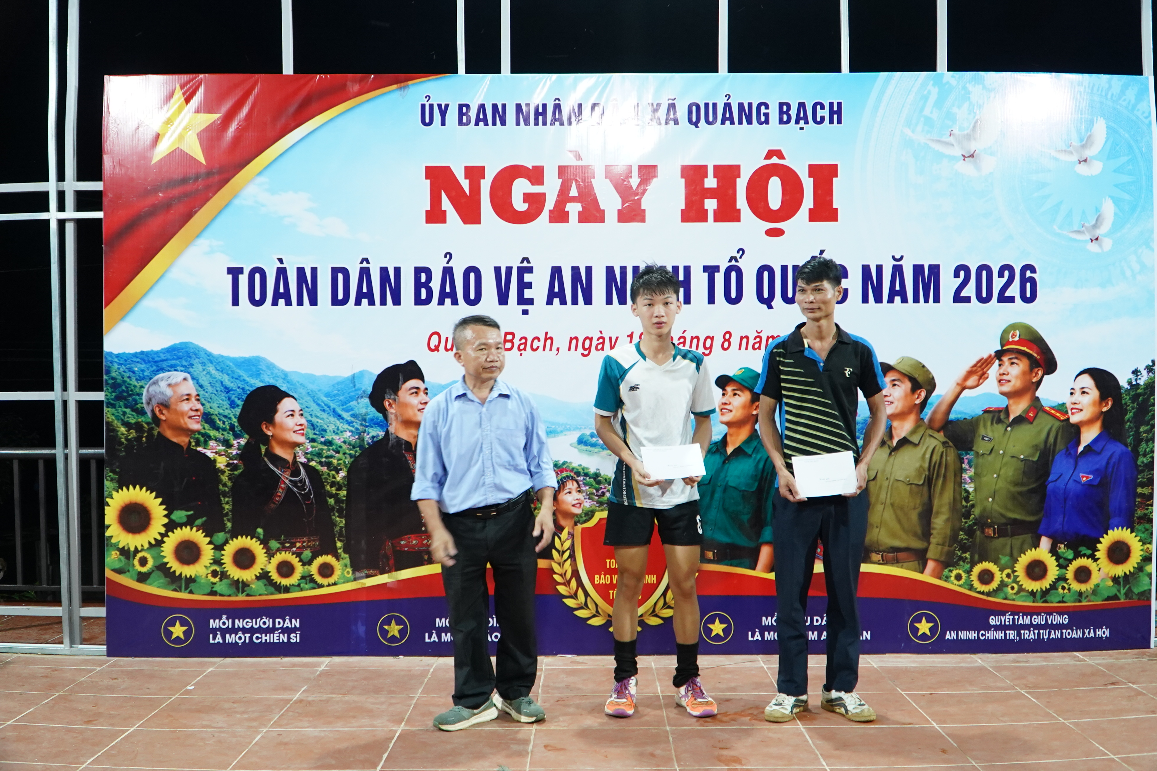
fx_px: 1093
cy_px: 386
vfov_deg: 38.9
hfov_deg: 55.8
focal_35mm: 34
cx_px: 578
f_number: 4
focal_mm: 23
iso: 2000
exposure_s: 1/40
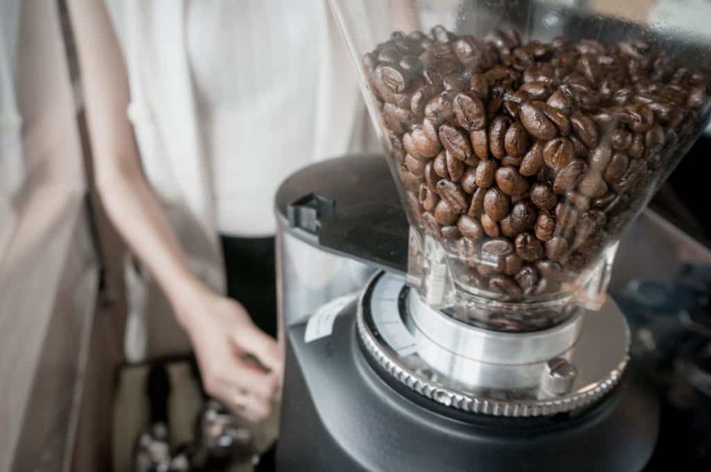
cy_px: 236
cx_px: 356
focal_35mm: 30
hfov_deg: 62.0
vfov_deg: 43.5
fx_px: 592
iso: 800
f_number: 5.6
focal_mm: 20
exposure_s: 1/125
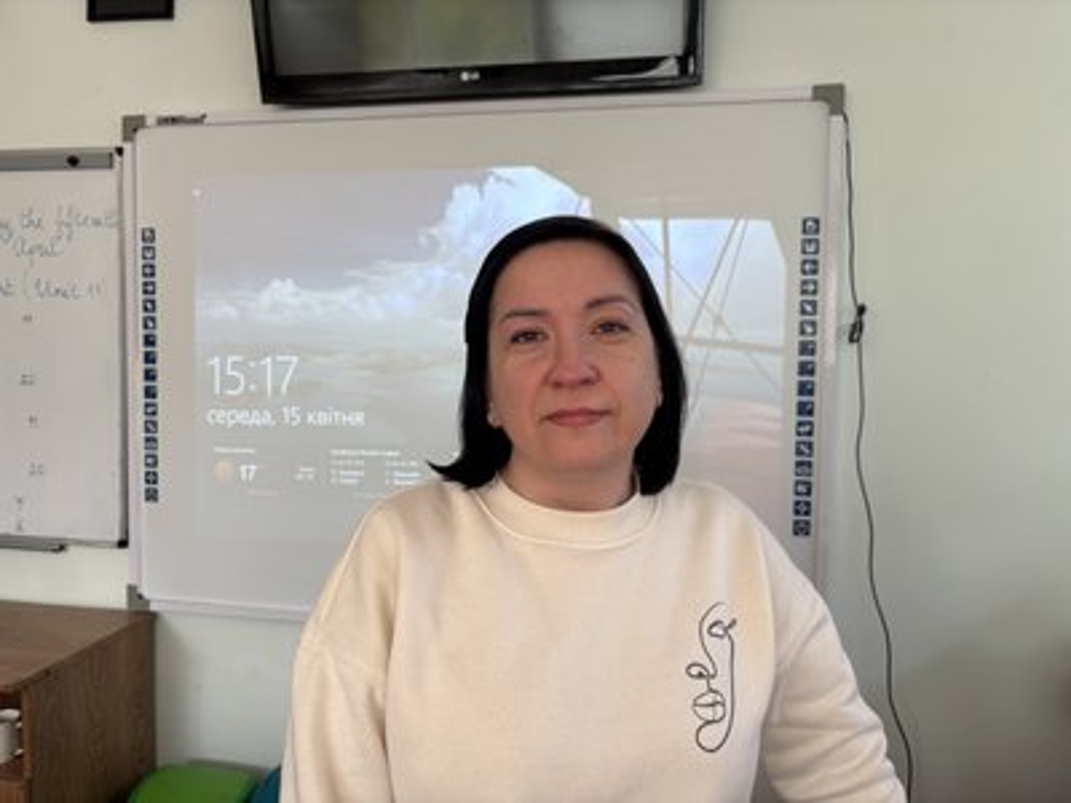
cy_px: 402
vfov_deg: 53.1
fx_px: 804
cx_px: 536
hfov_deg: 67.3
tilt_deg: -3.6
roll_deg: -1.0
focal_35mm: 26
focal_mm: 5.96
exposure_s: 1/120
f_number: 1.6
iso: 64
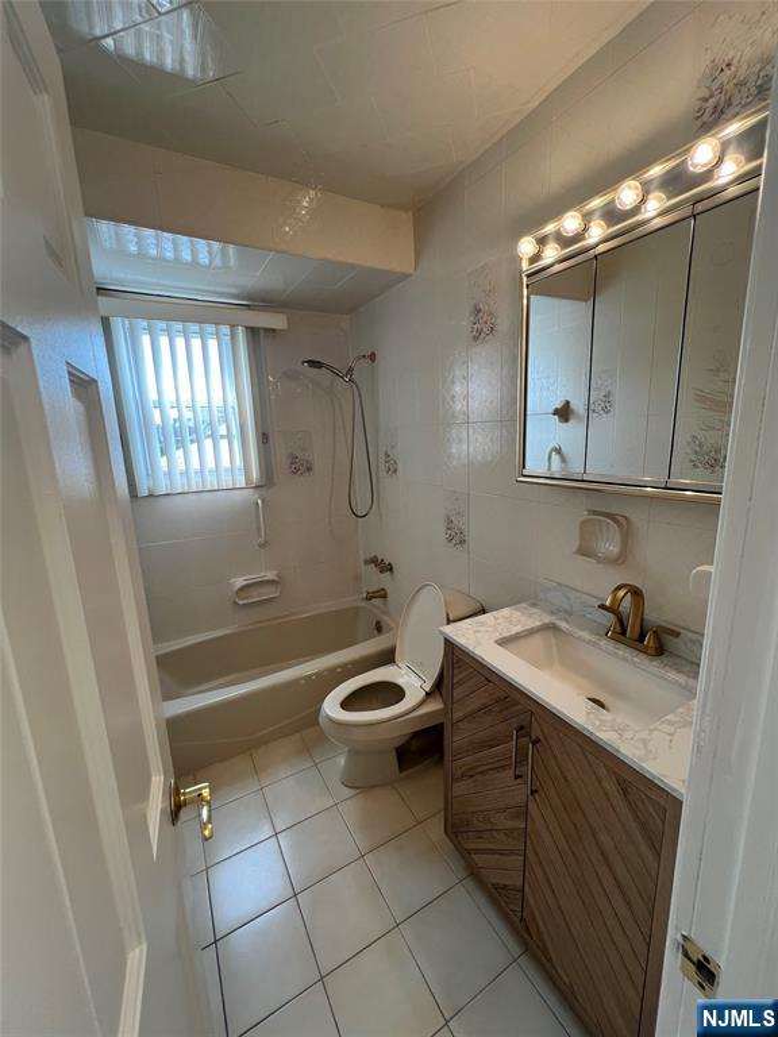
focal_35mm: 13
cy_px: 518
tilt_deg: -11.5
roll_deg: +2.9
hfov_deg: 89.9
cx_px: 389
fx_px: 390
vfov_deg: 106.2
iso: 50
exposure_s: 1/120
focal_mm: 1.57
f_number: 1.8
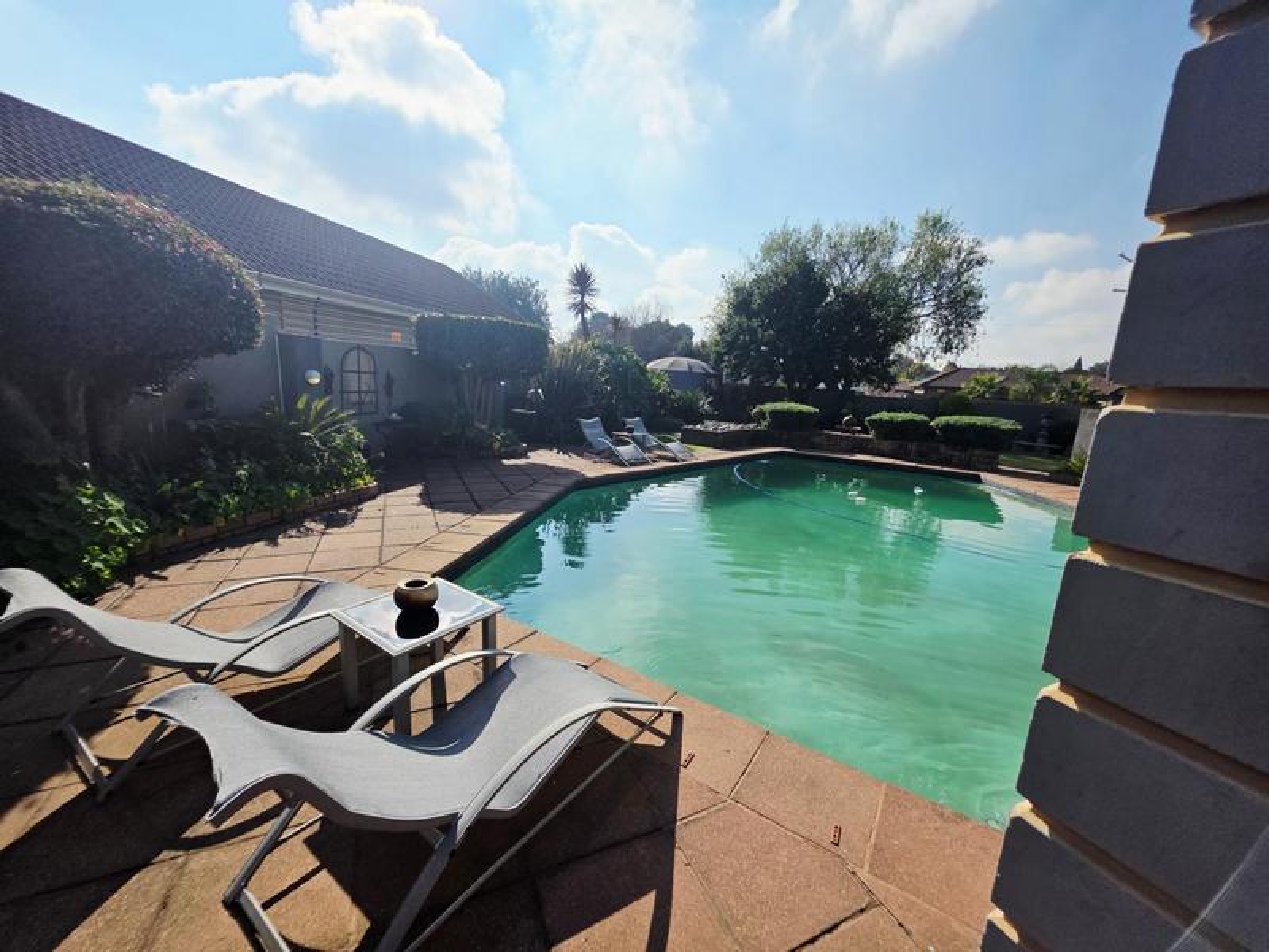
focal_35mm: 13
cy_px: 476
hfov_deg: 106.2
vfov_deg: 89.9
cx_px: 634
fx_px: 477
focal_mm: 2.2
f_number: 1.9
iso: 40
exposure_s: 1/10000
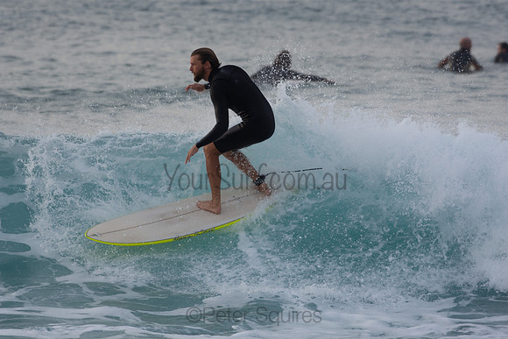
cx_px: 254
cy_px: 170
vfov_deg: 2.5
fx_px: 7621
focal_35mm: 540
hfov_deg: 3.8
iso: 250
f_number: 5.6
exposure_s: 1/800
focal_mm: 360
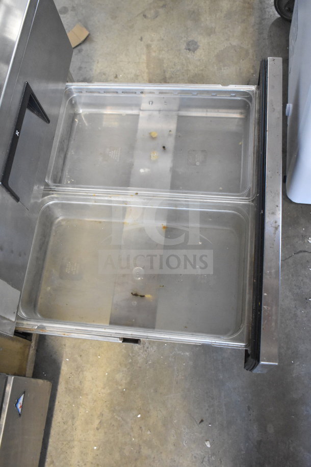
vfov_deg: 55.1
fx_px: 447
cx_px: 156
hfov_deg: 38.4
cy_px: 234
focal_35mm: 34
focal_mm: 23
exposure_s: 1/40
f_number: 3.8
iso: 4500
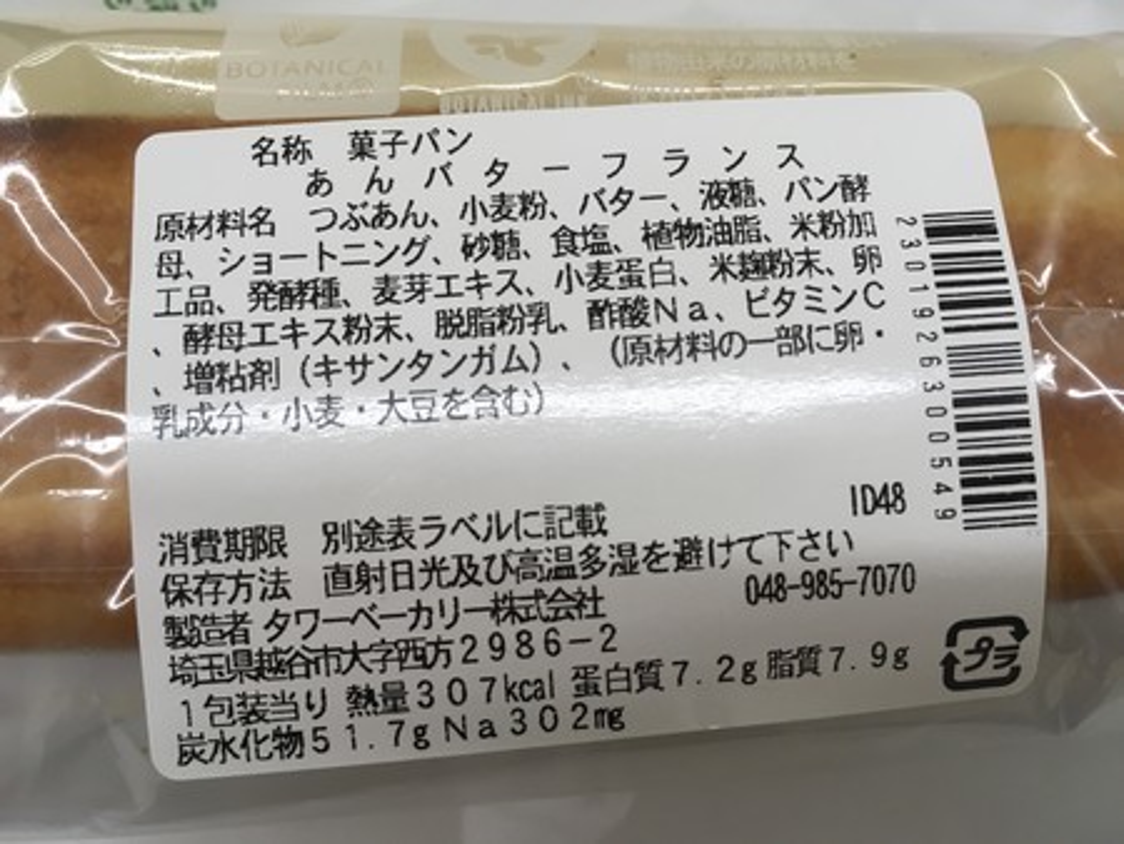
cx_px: 562
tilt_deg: -78.4
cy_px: 422
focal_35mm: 29
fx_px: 942
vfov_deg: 48.3
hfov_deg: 61.6
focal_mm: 4.15
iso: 25
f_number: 2.2
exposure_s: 1/40
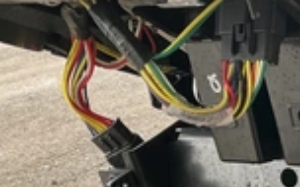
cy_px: 291
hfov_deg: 23.7
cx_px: 339
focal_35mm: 81
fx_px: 662
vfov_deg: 14.8
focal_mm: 3
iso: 50
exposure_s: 1/122
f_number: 1.8
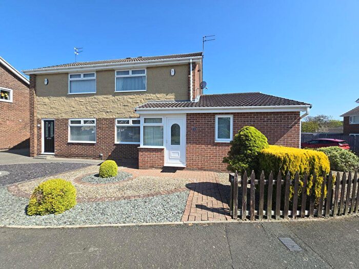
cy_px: 134
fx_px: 135
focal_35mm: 13
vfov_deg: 89.9
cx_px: 180
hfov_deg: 106.2
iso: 64
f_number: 2.2
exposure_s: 1/2000
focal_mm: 2.2
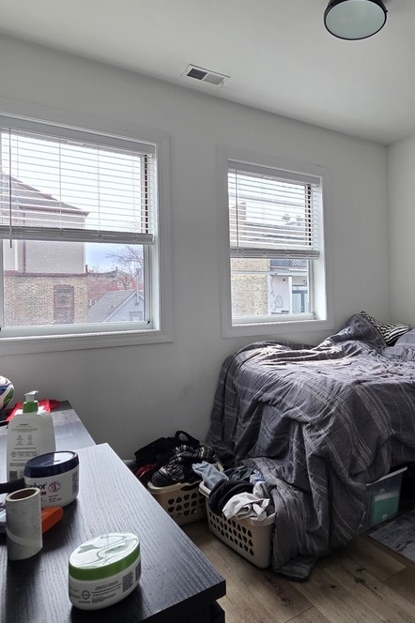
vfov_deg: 78.6
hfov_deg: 53.6
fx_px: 381
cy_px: 296
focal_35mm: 22
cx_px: 328
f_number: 2.2
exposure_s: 1/183
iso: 50
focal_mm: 2.2
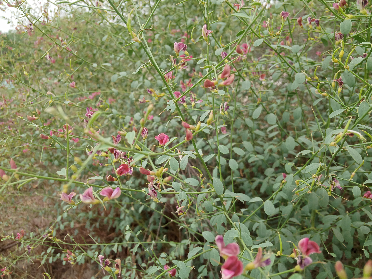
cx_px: 186
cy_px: 140
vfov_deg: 49.7
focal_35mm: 28
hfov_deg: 63.4
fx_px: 301
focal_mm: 3.73
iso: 113
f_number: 2.2
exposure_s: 1/302
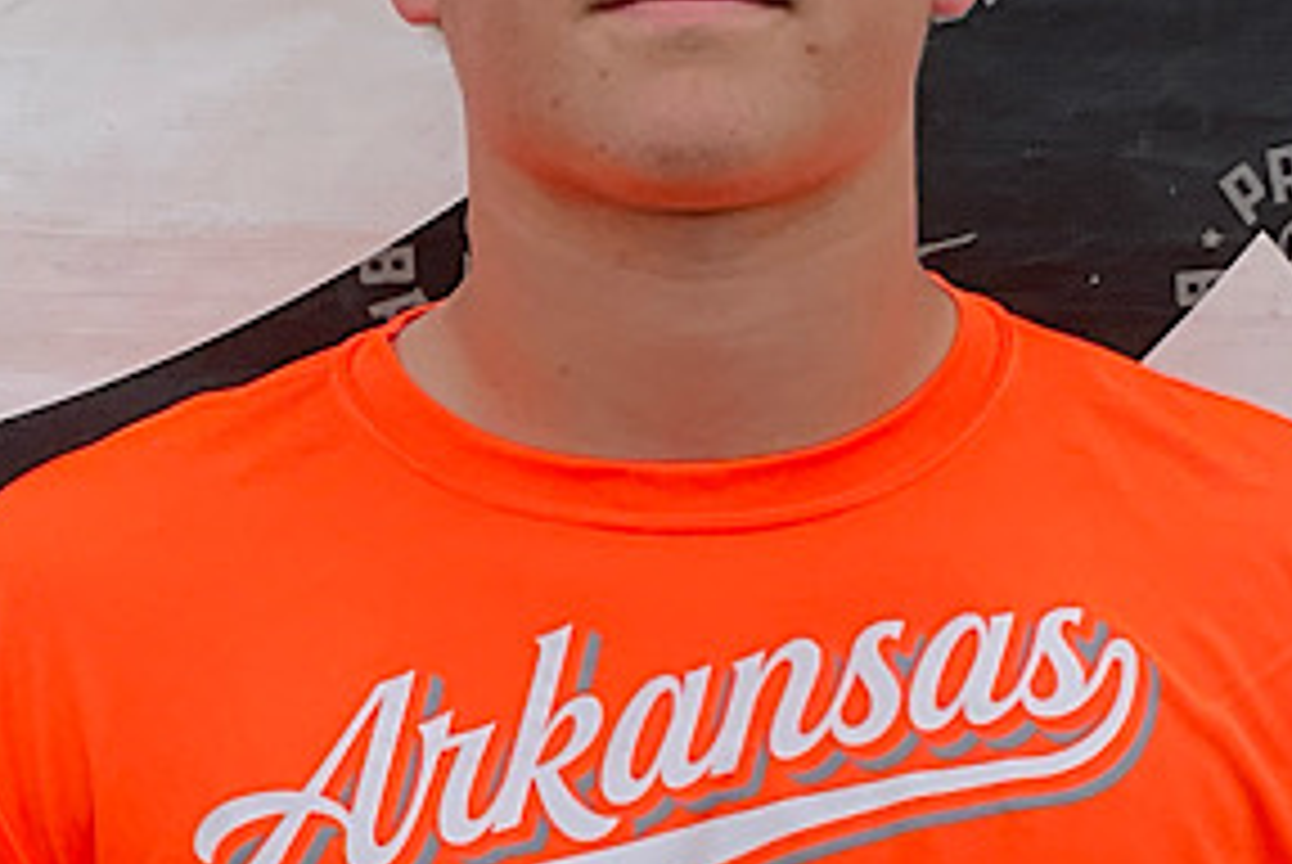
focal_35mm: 42
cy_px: 202
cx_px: 653
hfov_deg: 46.4
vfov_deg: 31.3
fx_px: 1509
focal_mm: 3
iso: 16
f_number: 1.8
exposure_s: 1/1055
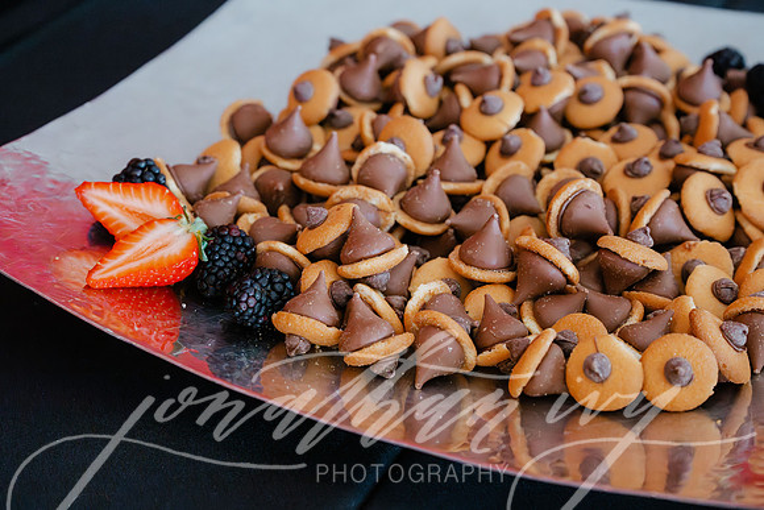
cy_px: 255
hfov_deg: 28.8
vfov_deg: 19.5
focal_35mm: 70
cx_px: 382
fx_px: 1486
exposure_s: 1/100
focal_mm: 70
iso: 10000
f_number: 5.6
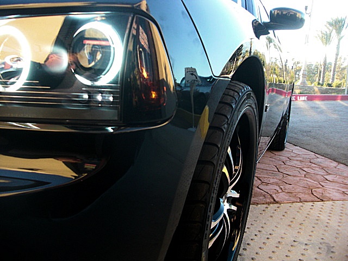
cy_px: 130
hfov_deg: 51.4
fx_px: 362
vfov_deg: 39.7
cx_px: 174
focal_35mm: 36
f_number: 2.8
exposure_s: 1/125
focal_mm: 6.3
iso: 200
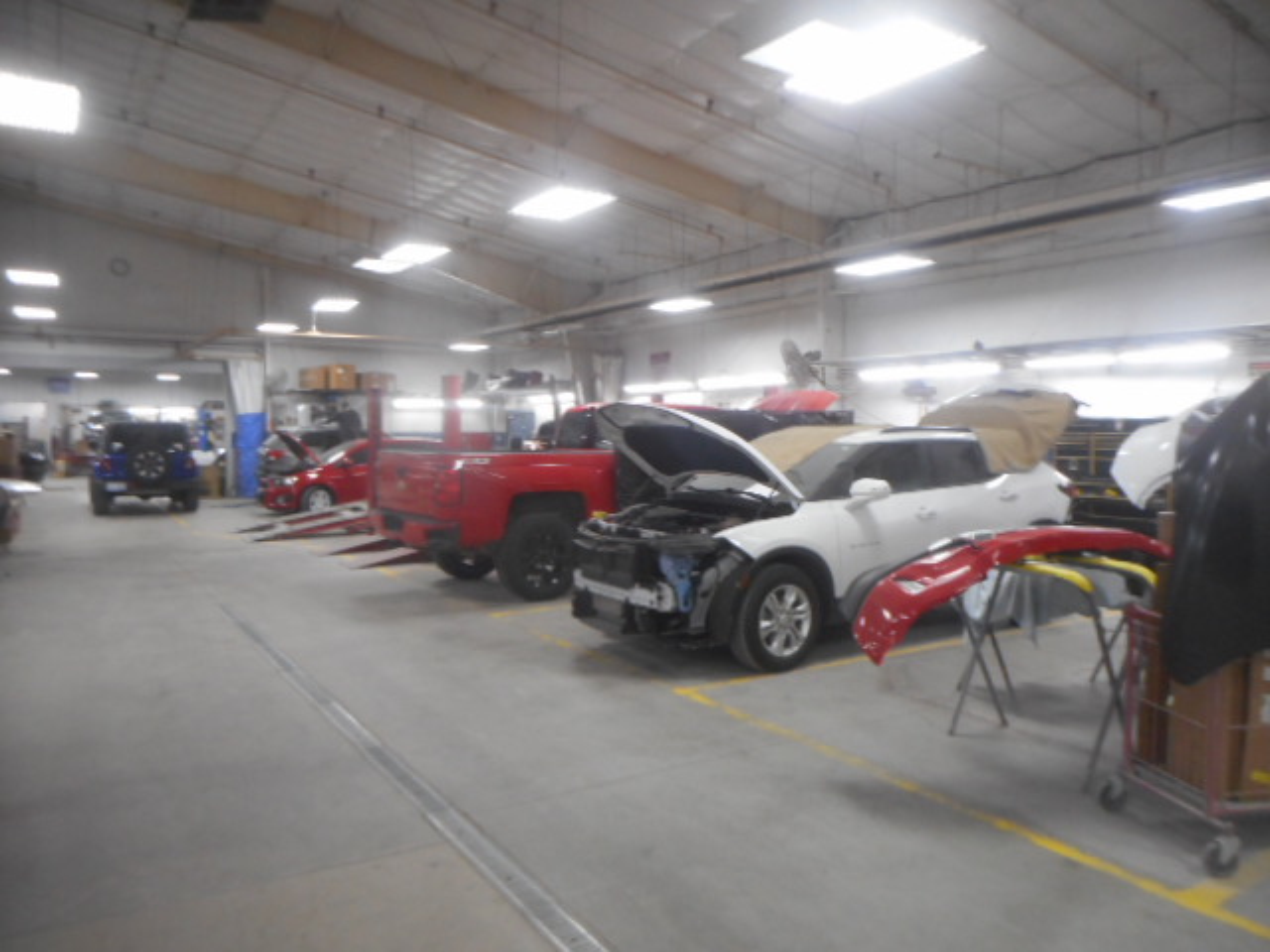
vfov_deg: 54.9
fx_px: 917
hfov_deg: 69.4
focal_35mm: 25
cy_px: 476
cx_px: 635
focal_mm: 4.5
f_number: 3.7
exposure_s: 1/30
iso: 320
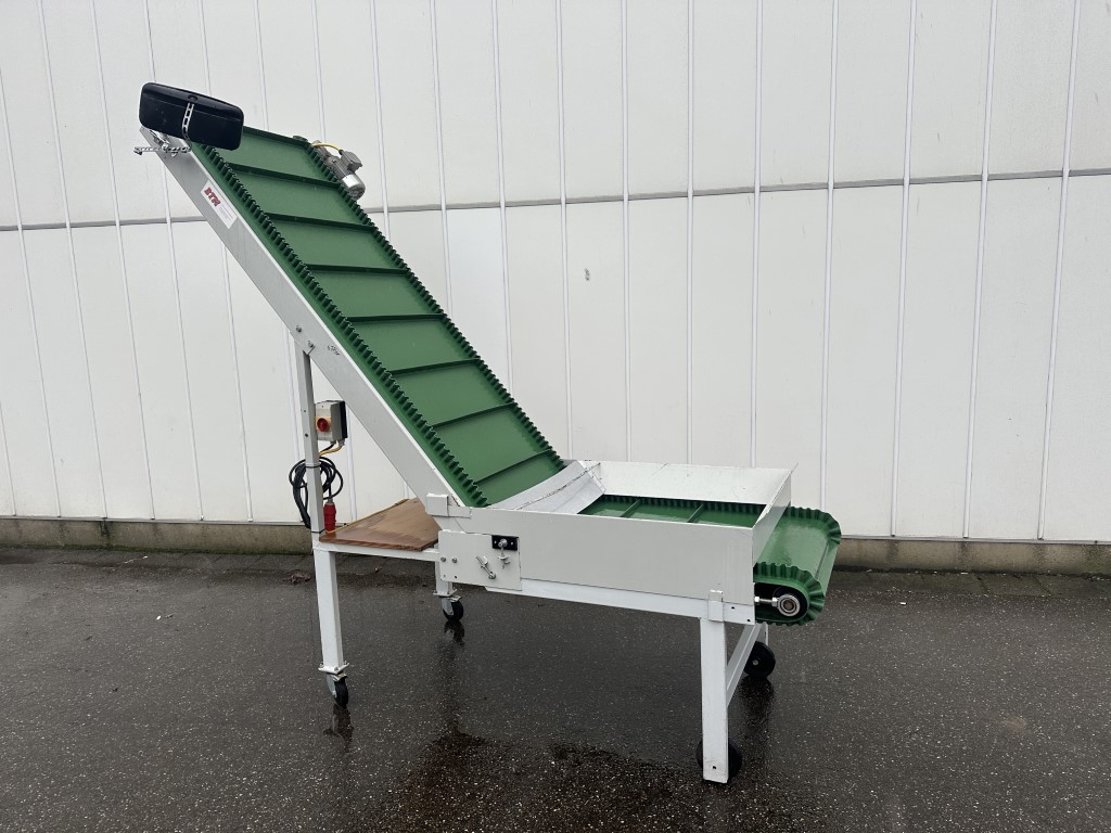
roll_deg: +2.6
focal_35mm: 24
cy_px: 416
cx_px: 556
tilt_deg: -10.8
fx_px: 770
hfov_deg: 71.6
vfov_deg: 56.8
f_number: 1.78
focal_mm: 6.86
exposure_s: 1/690
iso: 80
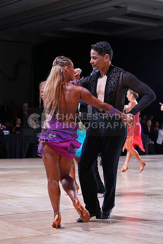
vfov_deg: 25.4
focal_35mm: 80
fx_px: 543
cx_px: 82
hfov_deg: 17.1
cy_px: 122
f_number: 4
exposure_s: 1/250
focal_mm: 80
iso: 1250
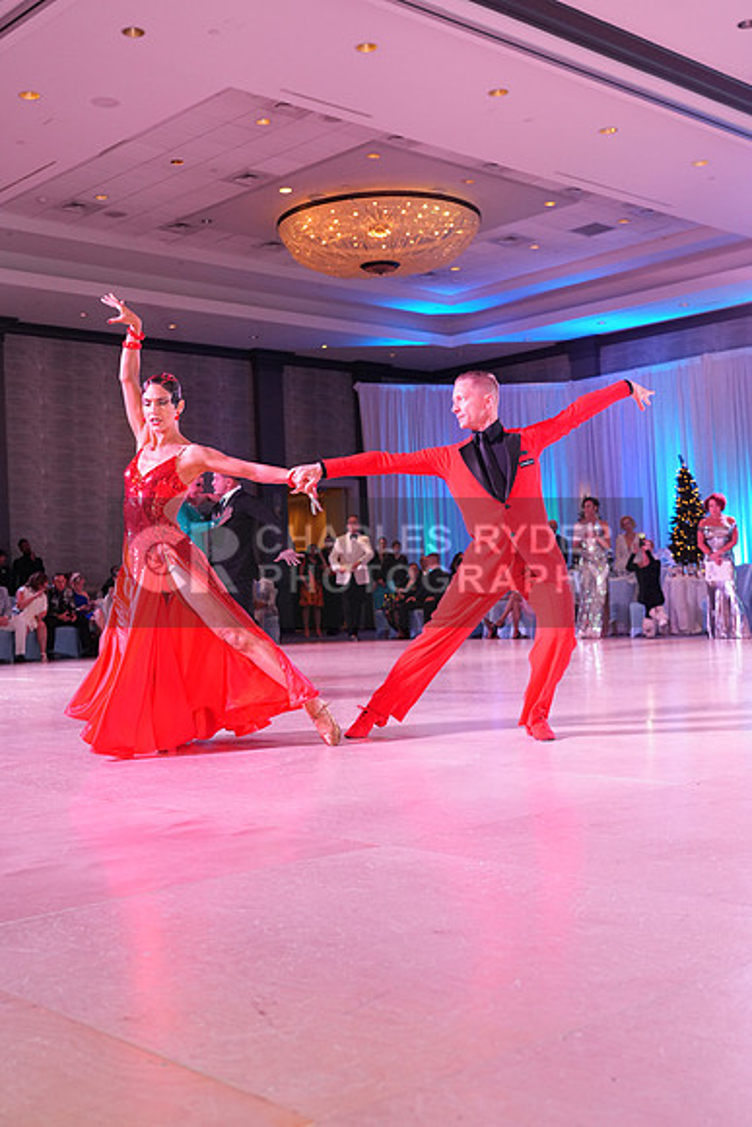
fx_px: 1252
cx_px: 376
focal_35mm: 40
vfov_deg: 48.4
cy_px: 564
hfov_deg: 33.4
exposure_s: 1/250
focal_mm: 40
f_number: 4.5
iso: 2500
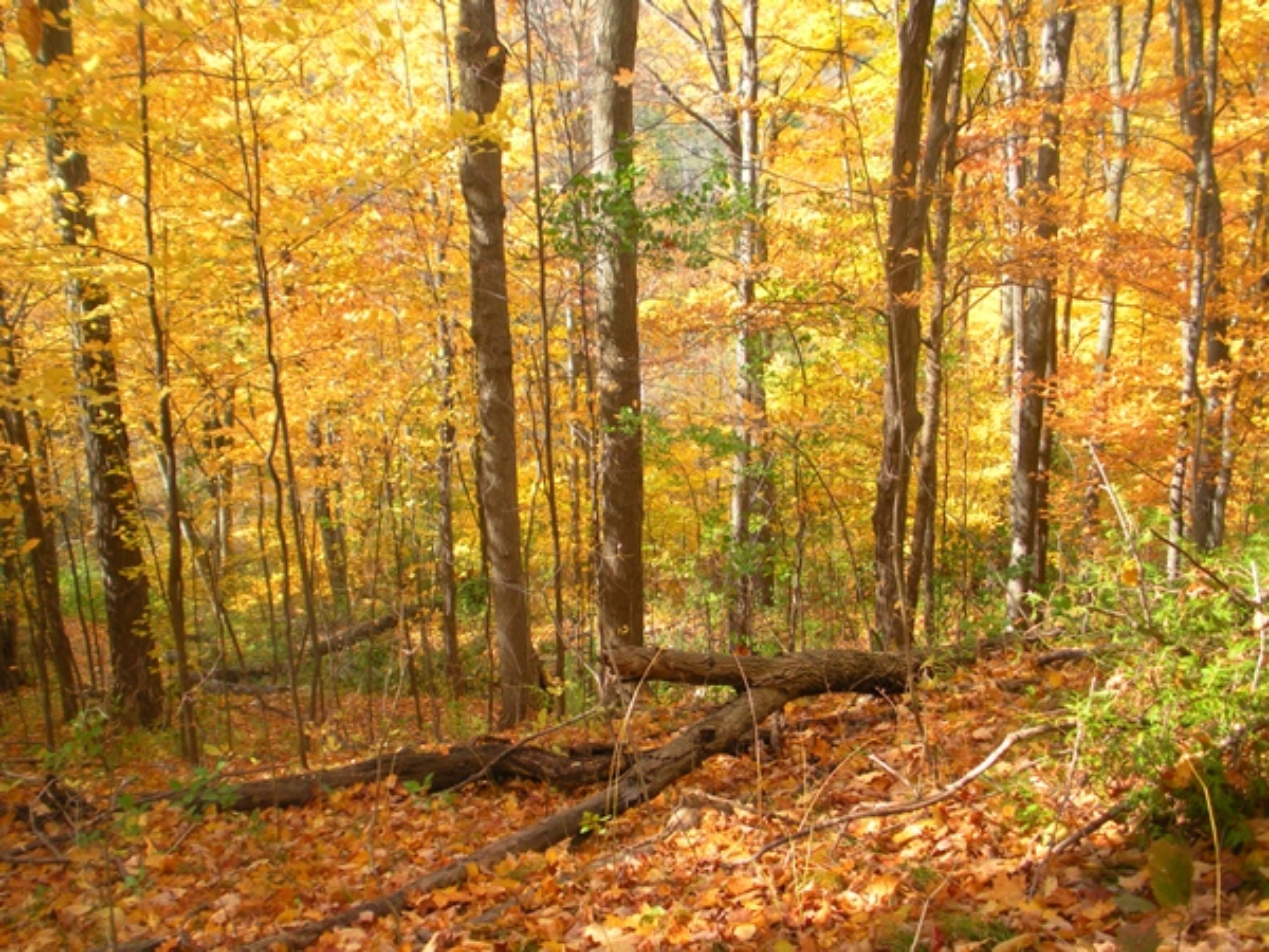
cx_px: 634
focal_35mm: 36
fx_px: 1320
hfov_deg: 51.4
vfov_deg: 39.7
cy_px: 476
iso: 64
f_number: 3.5
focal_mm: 6.3
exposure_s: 1/120
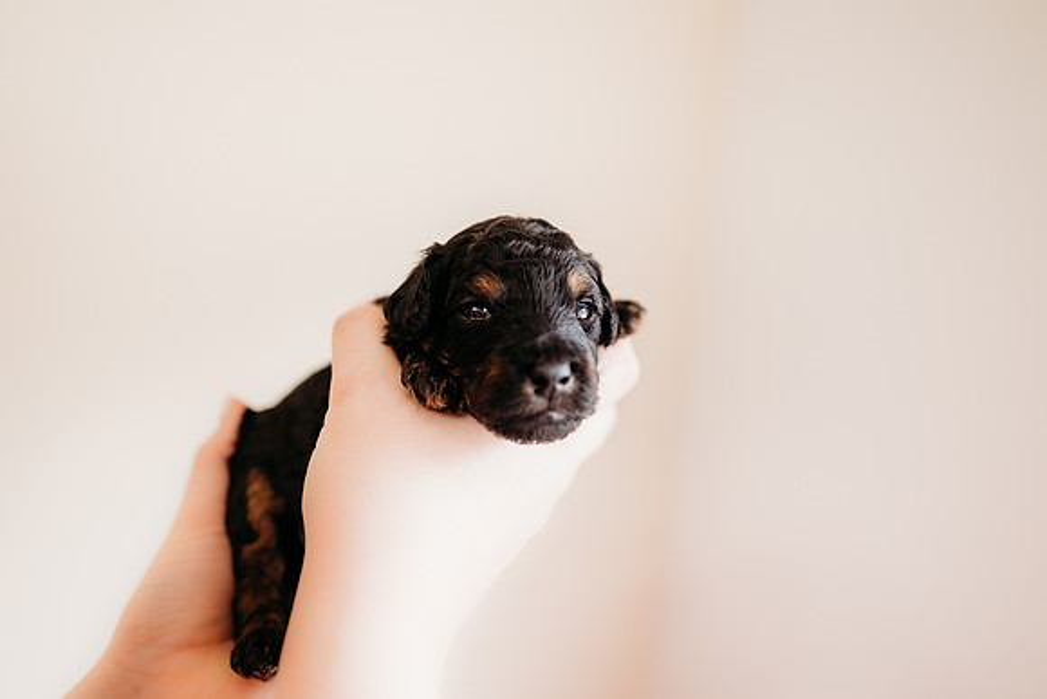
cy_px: 350
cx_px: 524
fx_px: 698
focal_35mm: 24
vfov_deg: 53.2
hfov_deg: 73.7
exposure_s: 1/125
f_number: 2.2
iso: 200
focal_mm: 24
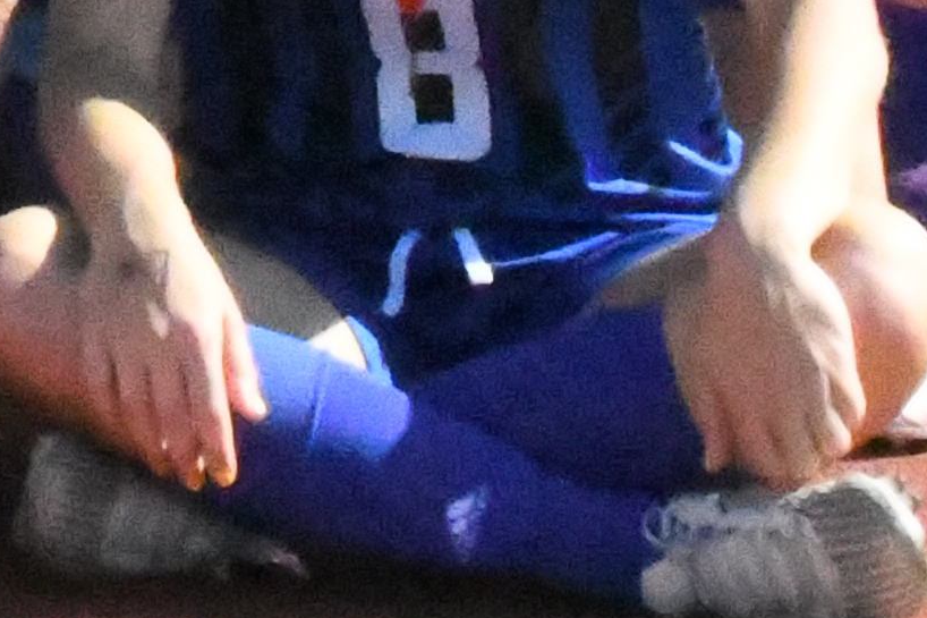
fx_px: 9201
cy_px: -782
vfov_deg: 3.8
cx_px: -1047
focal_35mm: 357
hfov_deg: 5.6
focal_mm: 35
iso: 51200
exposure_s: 1/6400
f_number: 22
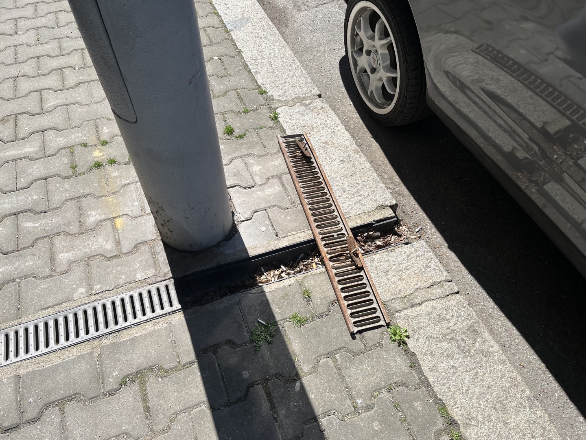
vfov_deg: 53.1
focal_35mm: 26
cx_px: 293
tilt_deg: -52.4
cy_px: 220
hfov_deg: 67.3
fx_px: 440
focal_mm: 5.1
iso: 50
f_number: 1.6
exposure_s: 1/2967
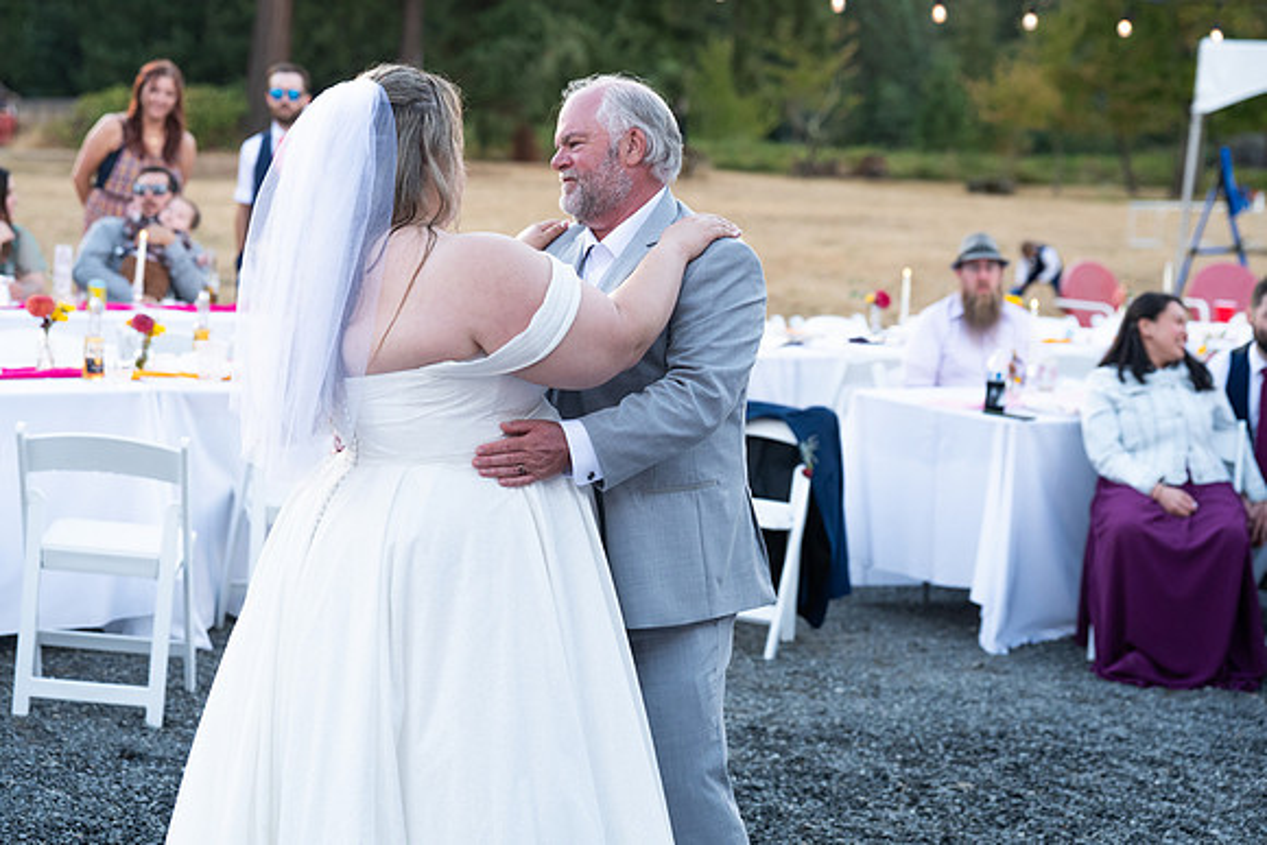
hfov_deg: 26.6
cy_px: 422
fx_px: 2675
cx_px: 634
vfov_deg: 18.0
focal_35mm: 76
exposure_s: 1/500
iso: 1600
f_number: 3.5
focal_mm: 76
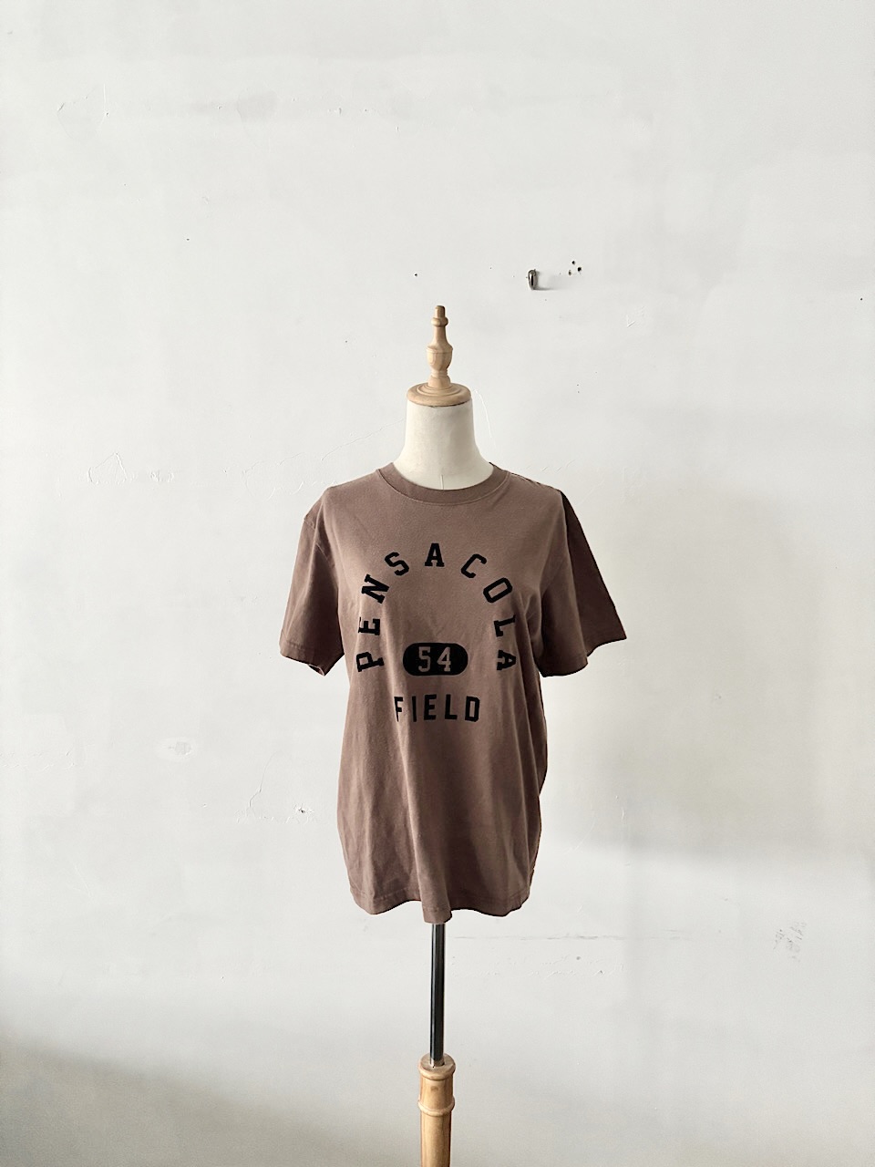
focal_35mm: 26
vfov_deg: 67.3
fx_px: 876
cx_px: 438
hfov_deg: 53.1
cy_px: 584
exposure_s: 1/60
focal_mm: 5.96
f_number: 1.6
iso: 500
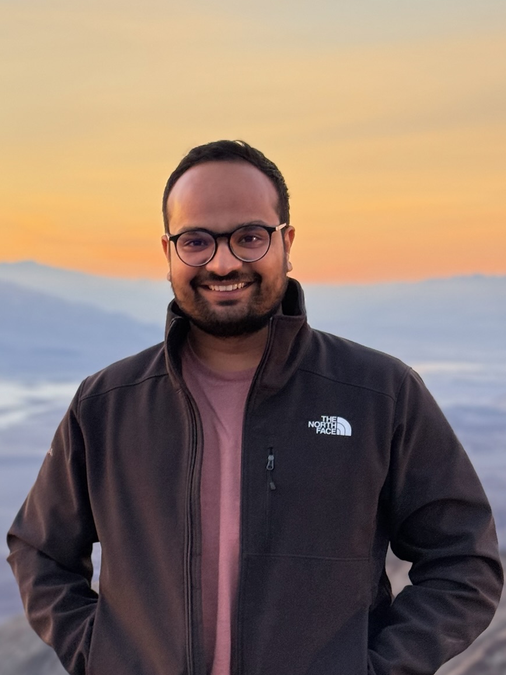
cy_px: 431
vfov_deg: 23.0
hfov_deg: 17.2
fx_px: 1658
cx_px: 74
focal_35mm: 85
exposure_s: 1/123
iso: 125
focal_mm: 6.76
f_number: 1.78
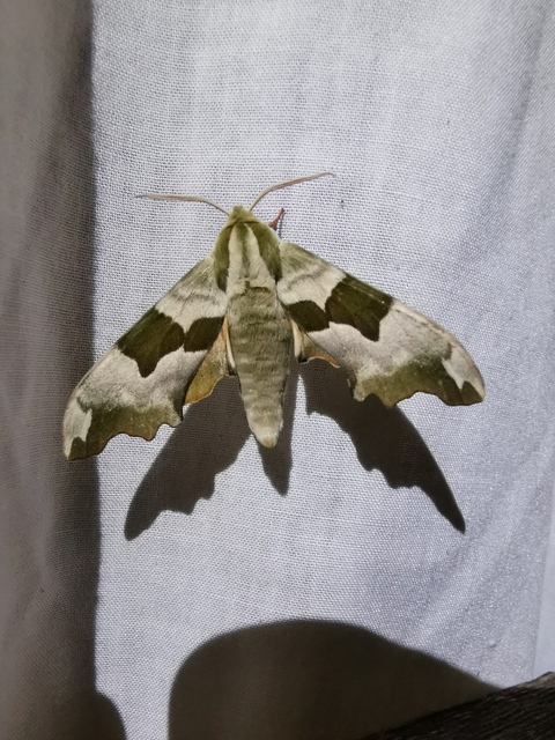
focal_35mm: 26
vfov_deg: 67.3
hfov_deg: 53.1
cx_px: 278
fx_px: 556
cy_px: 370
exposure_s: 1/50
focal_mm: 2.35
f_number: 2.2
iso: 320
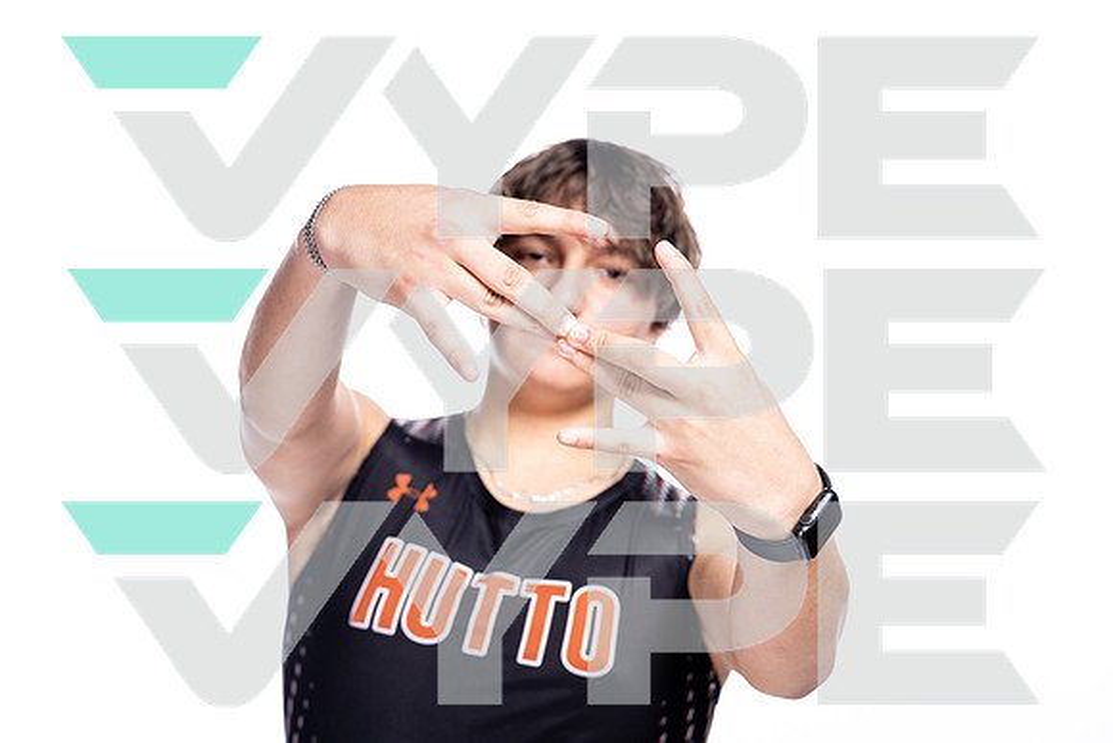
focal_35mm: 61
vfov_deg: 22.3
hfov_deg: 32.9
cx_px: 556
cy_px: 372
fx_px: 1886
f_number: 5
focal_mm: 61
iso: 400
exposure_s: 1/250
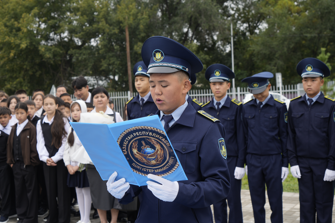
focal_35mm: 51
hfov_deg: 38.9
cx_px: 168
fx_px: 475
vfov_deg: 26.5
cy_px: 112
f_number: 6.3
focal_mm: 51
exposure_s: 1/125
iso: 125
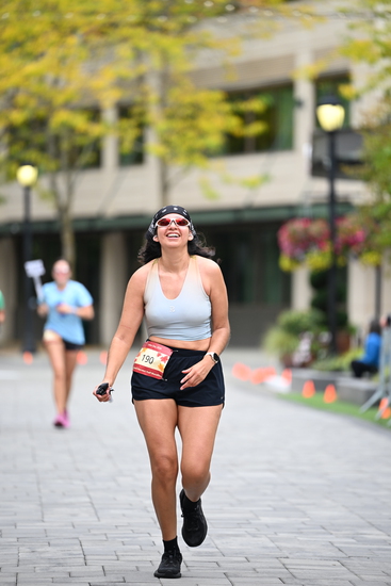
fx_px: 3256
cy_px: 293
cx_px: 196
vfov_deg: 10.3
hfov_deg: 6.9
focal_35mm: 200
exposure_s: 1/1600
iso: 640
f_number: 2.8
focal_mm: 200
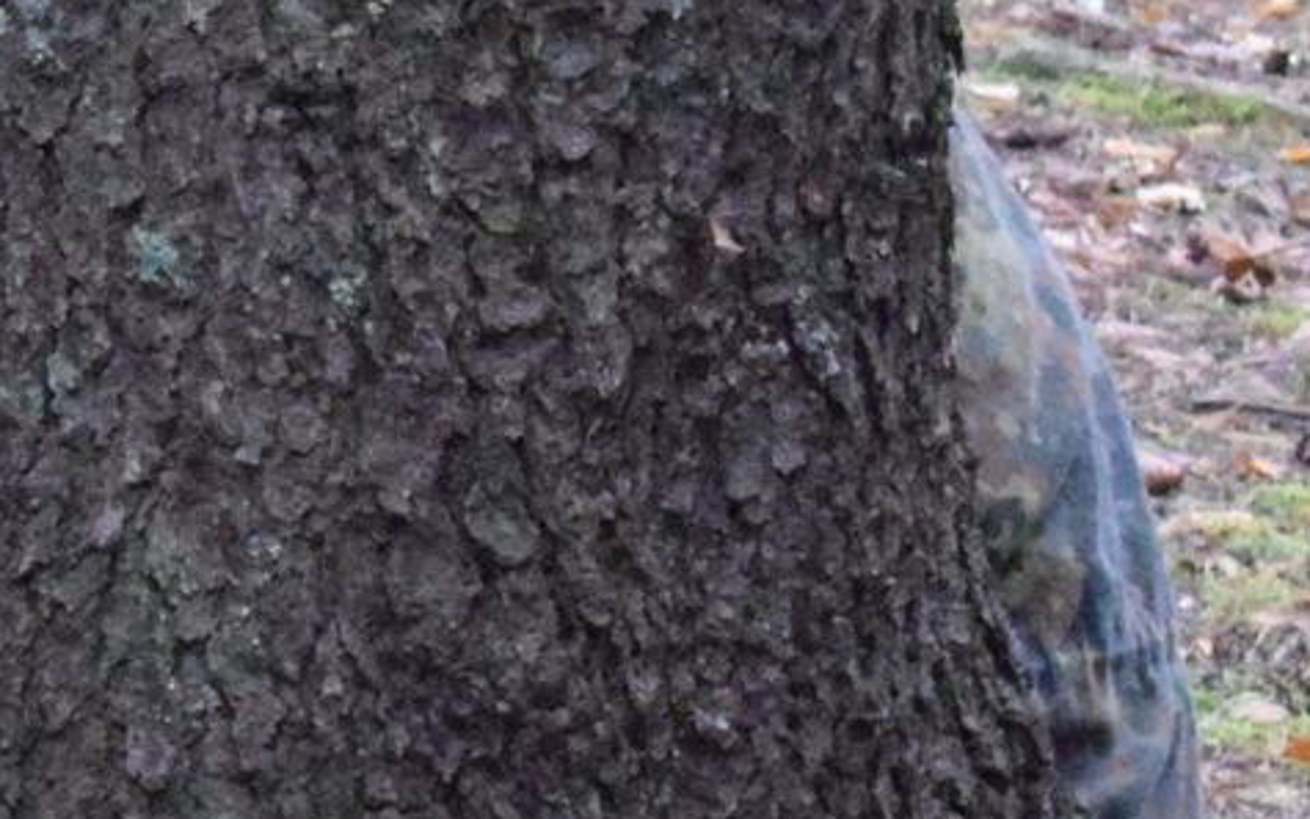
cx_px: -1371
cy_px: -407
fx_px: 16166
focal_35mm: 453
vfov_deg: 2.9
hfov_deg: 4.6
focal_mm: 55
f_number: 10
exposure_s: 1/400
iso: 12800
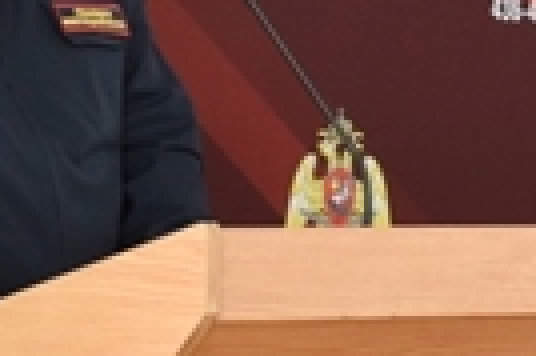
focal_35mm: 303
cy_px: 136
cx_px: 552
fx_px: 4506
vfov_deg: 4.5
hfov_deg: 6.8
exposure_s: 1/125
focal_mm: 36
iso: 1250
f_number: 4.8
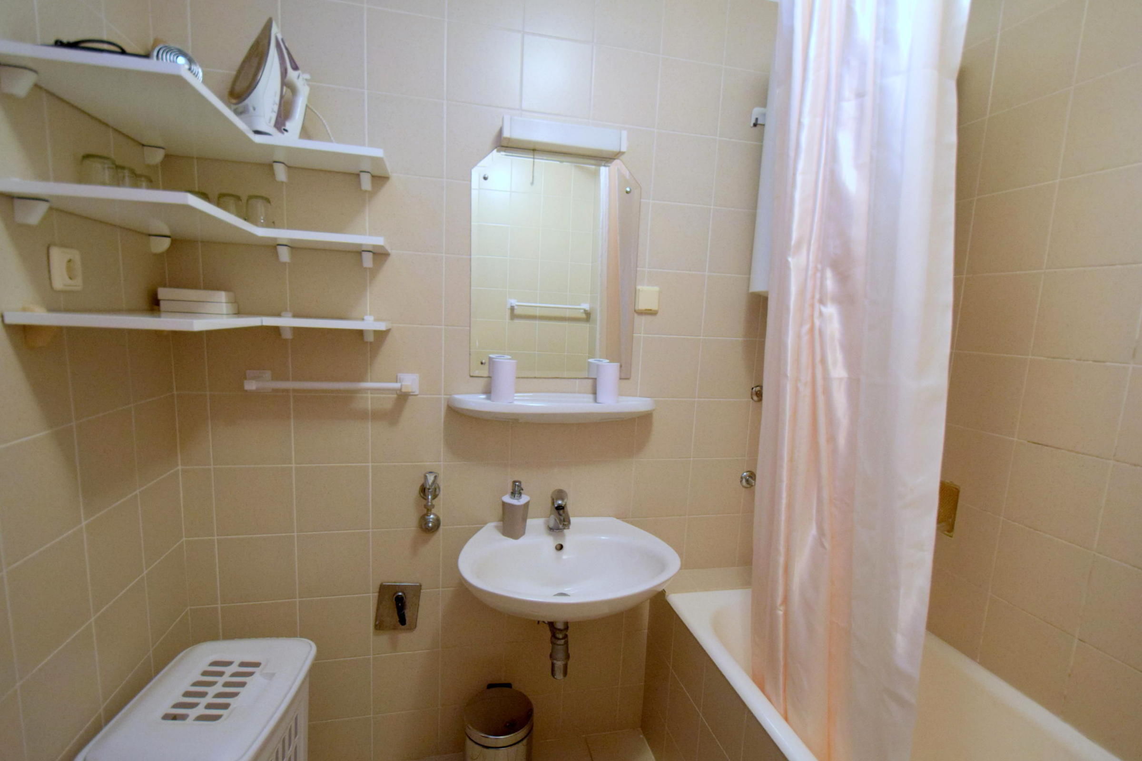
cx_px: 571
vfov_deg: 77.3
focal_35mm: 15
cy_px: 380
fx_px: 476
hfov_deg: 100.4
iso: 1600
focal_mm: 10
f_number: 3.5
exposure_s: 1/60
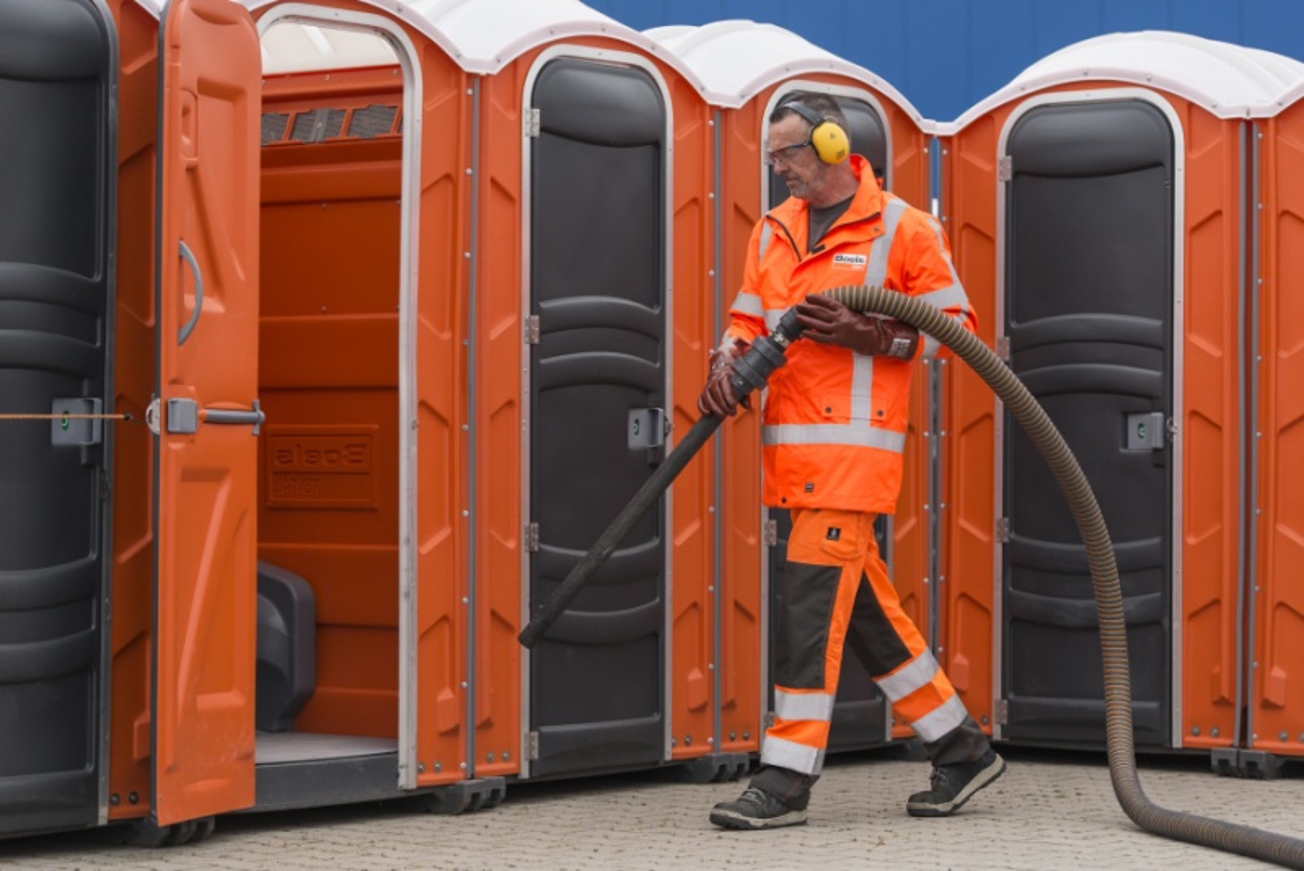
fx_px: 3623
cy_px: 436
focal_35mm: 100
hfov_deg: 20.4
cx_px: 652
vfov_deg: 13.7
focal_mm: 100
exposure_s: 1/1600
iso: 500
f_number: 3.5
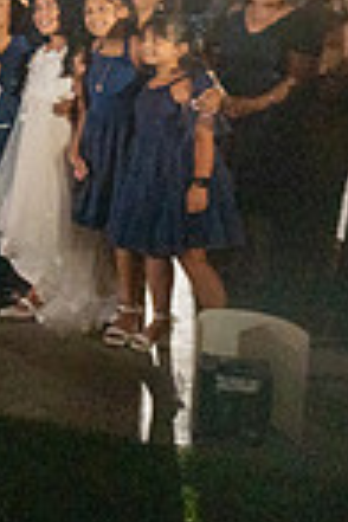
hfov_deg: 11.7
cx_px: -497
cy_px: 44
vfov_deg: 21.0
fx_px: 1377
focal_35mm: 95
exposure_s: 1/250
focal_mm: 24
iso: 3200
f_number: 4
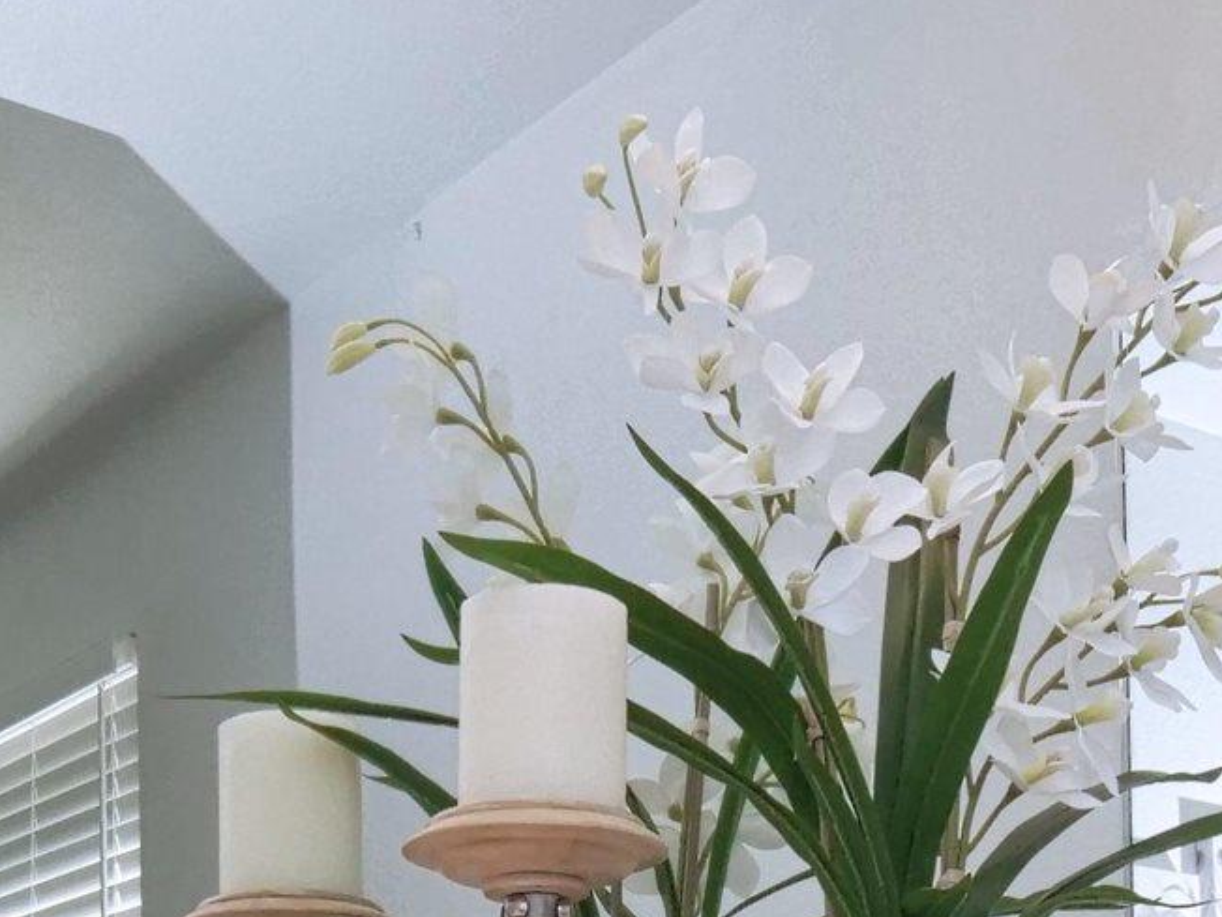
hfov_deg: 29.4
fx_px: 2330
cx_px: 654
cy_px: 1403
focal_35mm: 66
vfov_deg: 19.3
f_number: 5.6
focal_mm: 7
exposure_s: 1/160
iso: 800
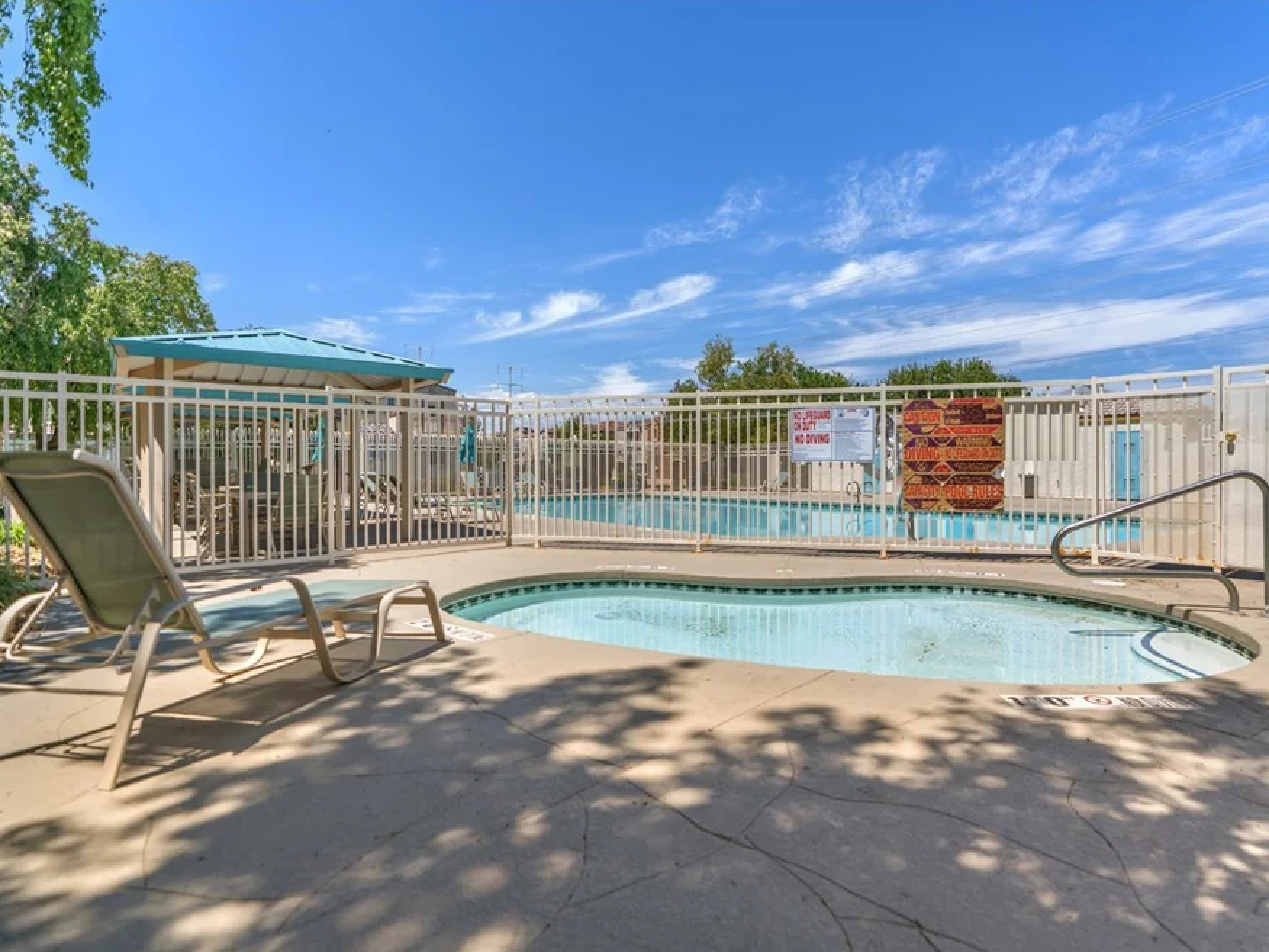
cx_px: 695
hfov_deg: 87.5
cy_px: 493
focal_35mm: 18
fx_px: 660
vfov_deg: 71.6
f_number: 2.8
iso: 50
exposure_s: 1/1000
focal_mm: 16
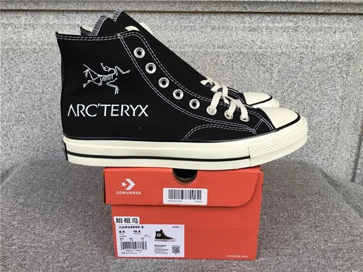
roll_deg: -0.5
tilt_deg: -17.7
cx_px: 182
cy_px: 136
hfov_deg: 58.4
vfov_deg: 45.4
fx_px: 325
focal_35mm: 31
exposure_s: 1/100
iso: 40
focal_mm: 3.3
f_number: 2.4
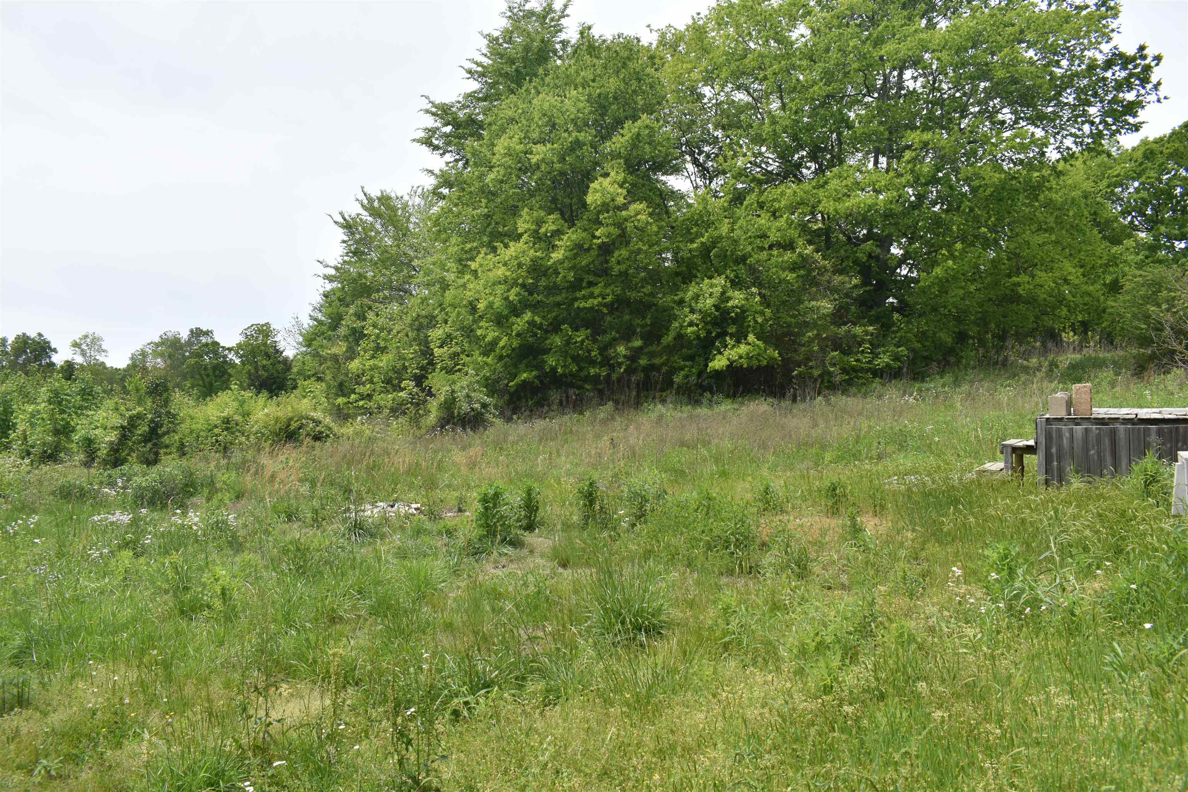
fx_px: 891
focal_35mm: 27
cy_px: 396
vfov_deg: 47.9
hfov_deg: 67.4
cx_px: 594
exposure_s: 1/250
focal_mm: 18
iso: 125
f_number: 8
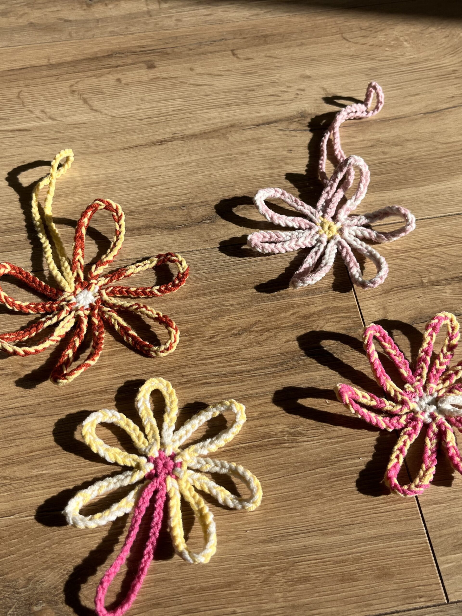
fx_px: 463
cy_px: 308
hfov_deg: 53.1
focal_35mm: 26
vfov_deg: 67.3
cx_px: 231
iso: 50
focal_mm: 5.1
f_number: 1.6
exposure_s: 1/4854
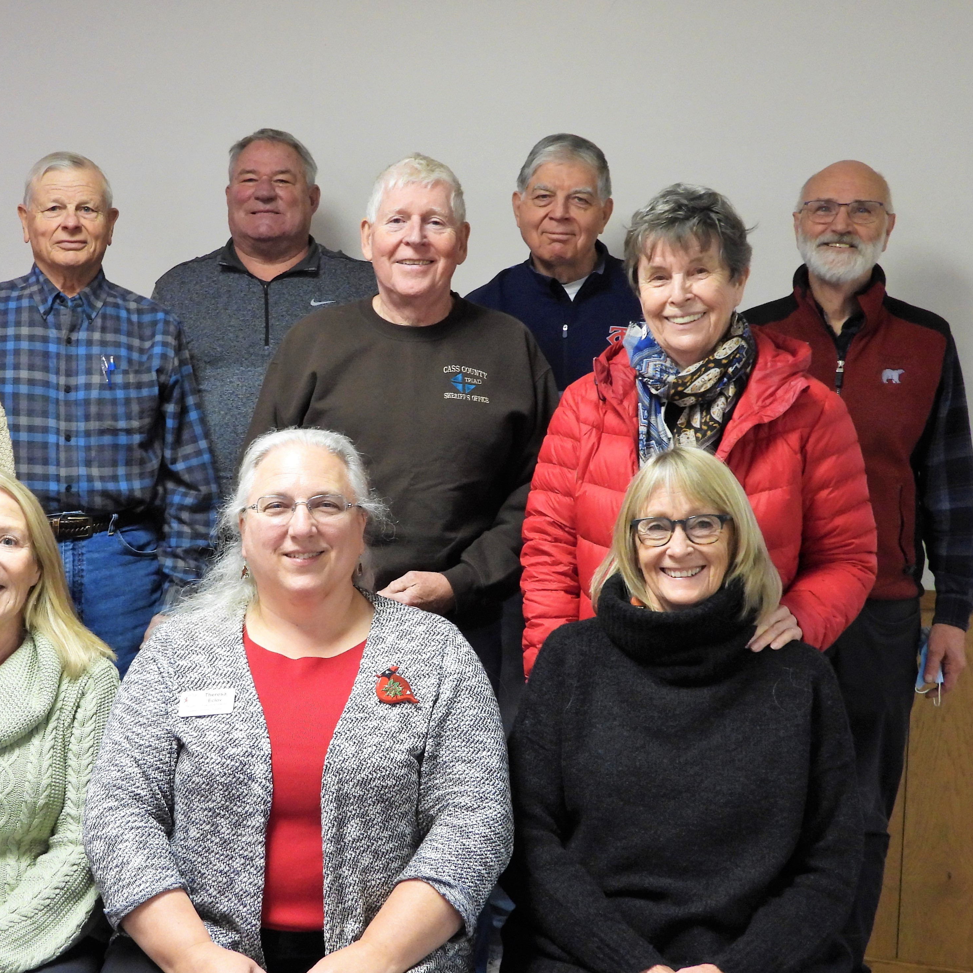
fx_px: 1336
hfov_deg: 39.6
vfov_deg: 40.0
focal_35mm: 42
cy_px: 480
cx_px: 331
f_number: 3.2
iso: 360
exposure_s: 1/30
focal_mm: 6.2
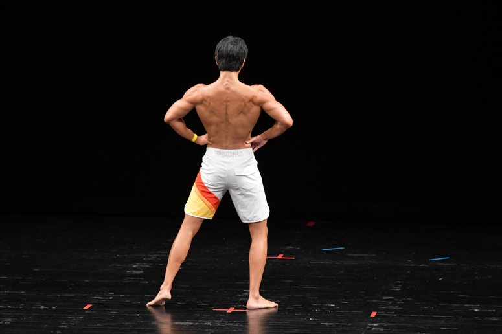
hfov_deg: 7.6
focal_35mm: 270
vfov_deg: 5.1
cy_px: 167
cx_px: 251
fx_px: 3763
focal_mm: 180
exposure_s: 1/400
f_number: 5.6
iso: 3200
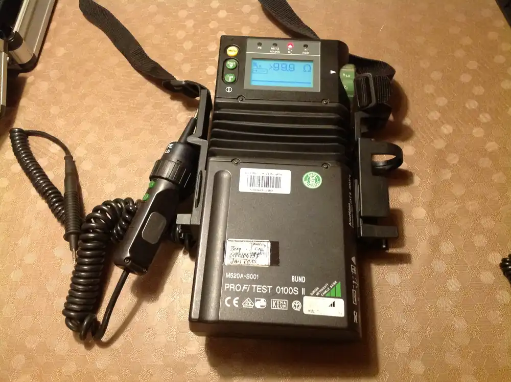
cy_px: 191
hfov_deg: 52.7
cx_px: 256
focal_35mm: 35
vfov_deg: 40.6
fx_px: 516
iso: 400
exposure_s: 1/15
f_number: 2.4
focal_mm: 4.28
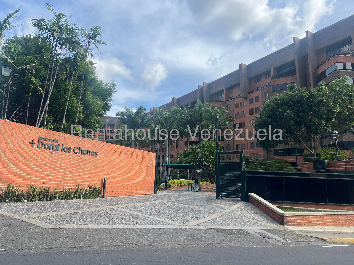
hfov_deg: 67.3
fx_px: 266
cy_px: 132
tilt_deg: +13.4
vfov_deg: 53.1
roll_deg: -2.4
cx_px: 177
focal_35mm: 26
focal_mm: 5.7
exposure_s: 1/2208
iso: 50
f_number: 1.5
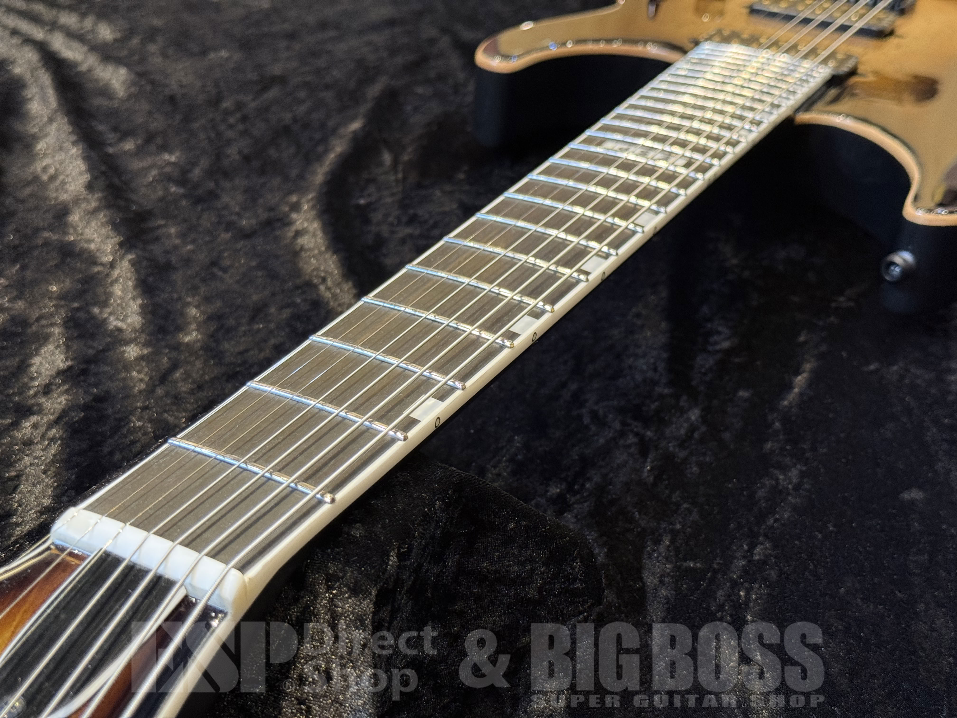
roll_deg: -4.7
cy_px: 359
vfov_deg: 30.3
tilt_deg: -31.6
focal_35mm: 48
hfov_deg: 39.7
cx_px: 478
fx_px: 1327
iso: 200
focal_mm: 6.76
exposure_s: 1/40
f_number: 1.78
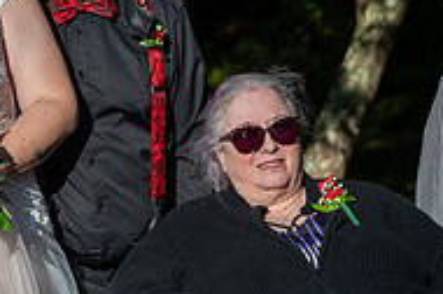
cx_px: 198
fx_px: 2813
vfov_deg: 6.0
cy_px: 159
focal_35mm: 229
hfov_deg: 9.0
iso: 560
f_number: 4
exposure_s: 1/8000
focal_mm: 75
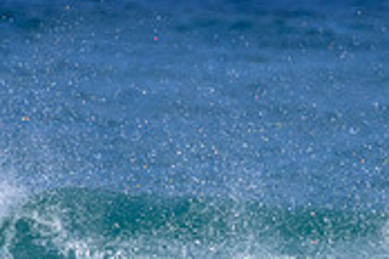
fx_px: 25964
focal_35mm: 2403
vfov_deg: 0.6
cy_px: 372
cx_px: 212
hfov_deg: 0.9
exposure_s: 1/2000
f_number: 11
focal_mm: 720
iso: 800
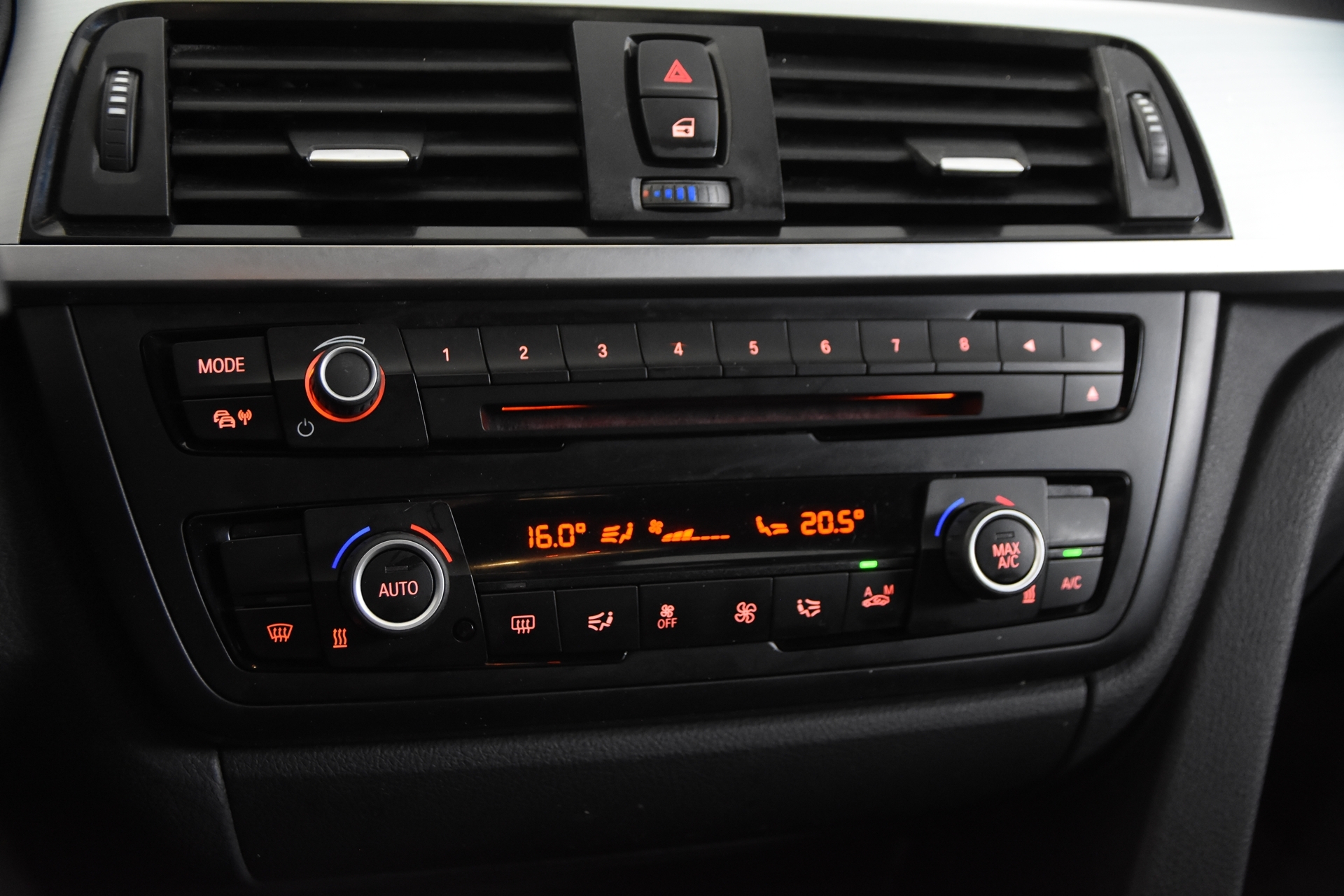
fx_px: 1568
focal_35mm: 42
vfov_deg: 31.9
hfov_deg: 46.4
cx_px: 672
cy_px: 448
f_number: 3.2
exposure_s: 1/50
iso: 2800
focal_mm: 28
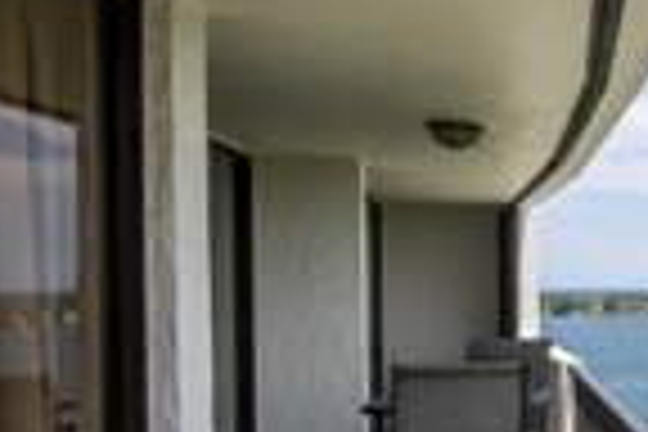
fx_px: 900
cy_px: 310
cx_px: 891
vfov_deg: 26.7
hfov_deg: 29.6
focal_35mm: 50
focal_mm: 10
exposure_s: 1/640
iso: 100
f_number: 8
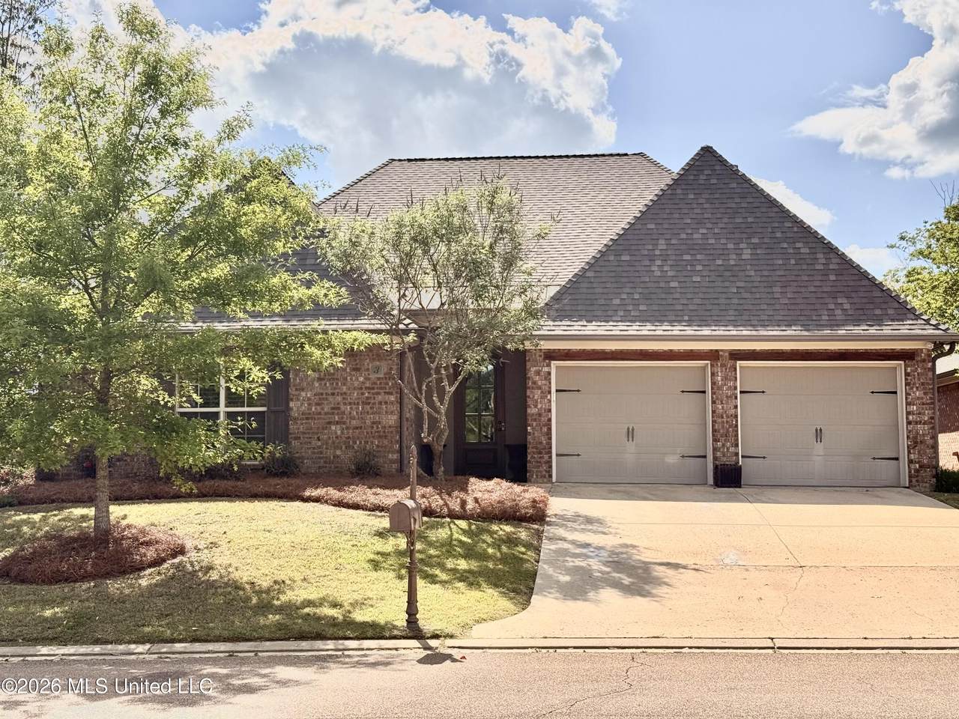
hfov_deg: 39.7
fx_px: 1330
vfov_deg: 30.3
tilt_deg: +5.3
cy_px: 360
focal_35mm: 48
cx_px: 480
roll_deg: -0.6
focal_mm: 6.76
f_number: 1.78
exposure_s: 1/7143
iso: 100
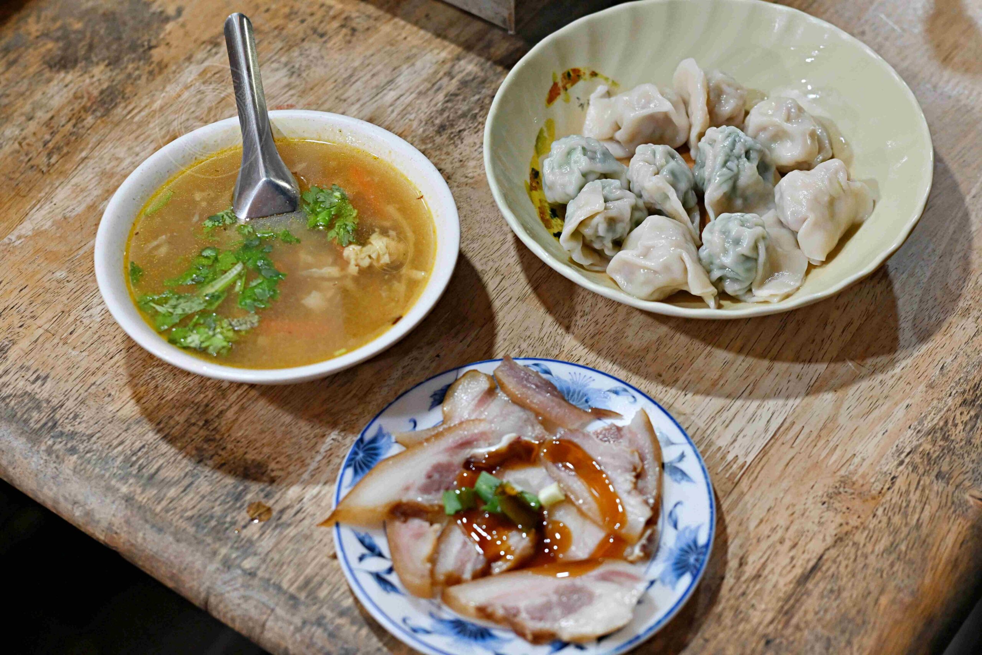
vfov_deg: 18.2
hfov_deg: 27.0
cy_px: 328
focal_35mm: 75
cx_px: 491
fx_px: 2046
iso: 800
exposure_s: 1/200
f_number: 3.2
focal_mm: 50
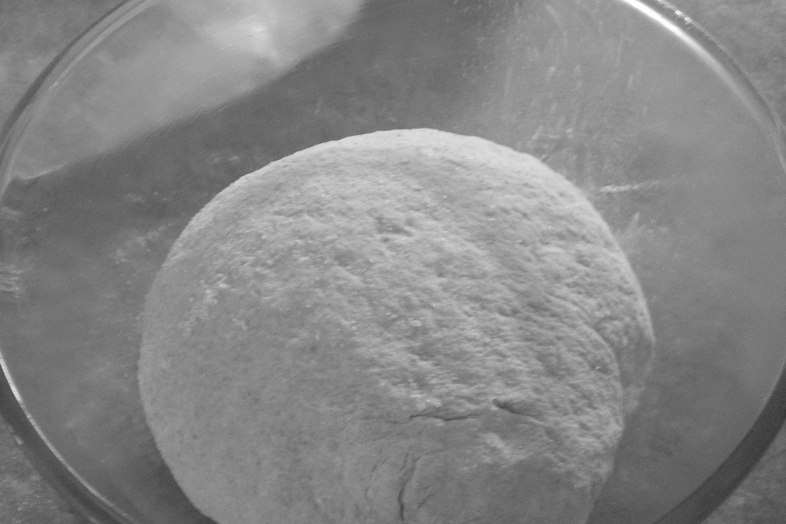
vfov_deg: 23.8
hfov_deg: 35.1
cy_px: 295
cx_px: 402
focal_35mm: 57
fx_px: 1244
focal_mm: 8.4
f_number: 3.7
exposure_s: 1/15
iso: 400
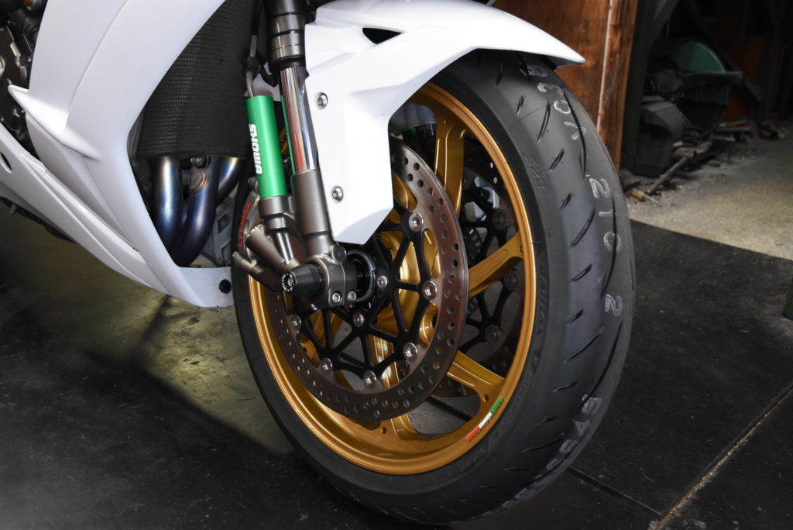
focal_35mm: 36
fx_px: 793
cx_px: 396
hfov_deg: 53.1
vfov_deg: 36.9
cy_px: 265
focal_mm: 24
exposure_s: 1/40
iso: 1100
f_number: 4
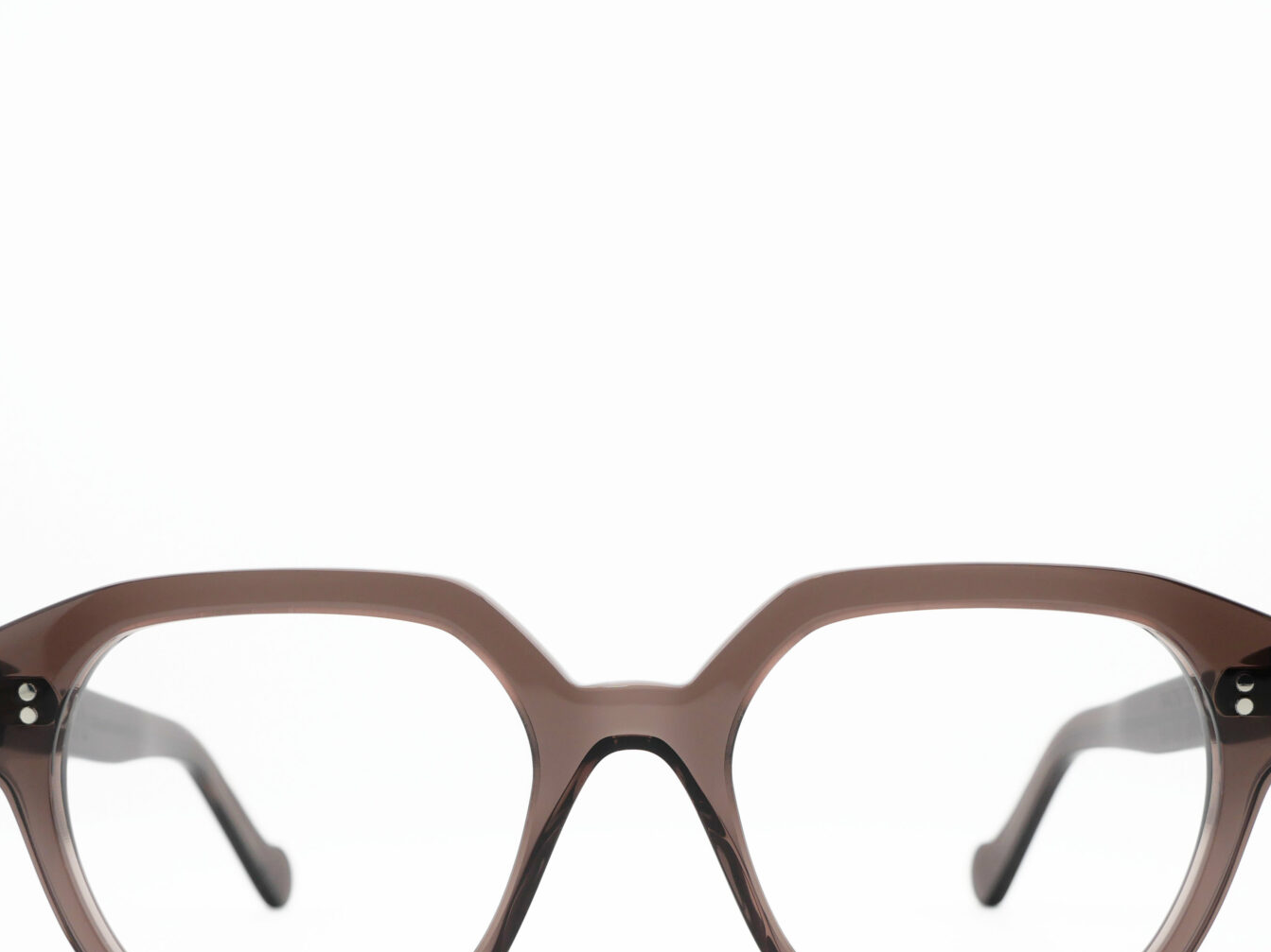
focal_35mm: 61
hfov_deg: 31.7
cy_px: 701
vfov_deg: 23.8
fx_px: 2240
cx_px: 627
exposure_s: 1/250
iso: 200
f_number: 5.6
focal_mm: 20
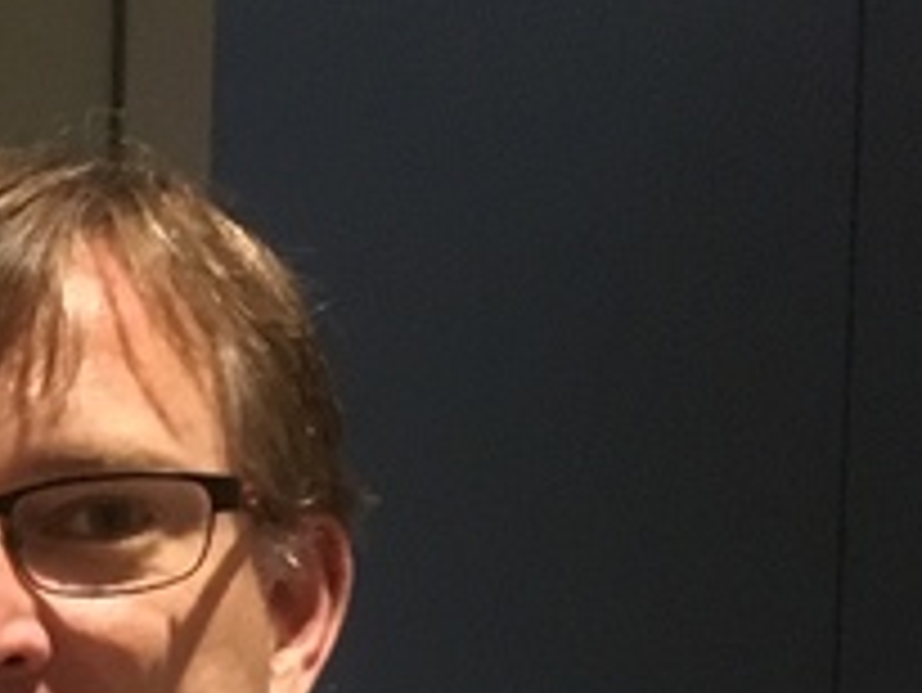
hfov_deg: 14.8
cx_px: -828
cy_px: 1017
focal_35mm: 113
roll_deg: -0.6
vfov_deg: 12.5
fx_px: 3012
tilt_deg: -3.1
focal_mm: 4.15
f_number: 2.2
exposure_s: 1/17
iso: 320
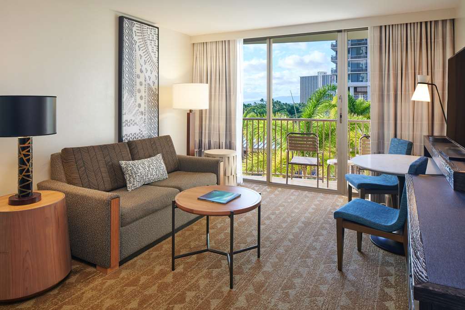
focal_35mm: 24
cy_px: 155
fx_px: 310
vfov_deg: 53.1
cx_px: 232
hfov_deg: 73.7
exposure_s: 1.3
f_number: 11
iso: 100
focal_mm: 24
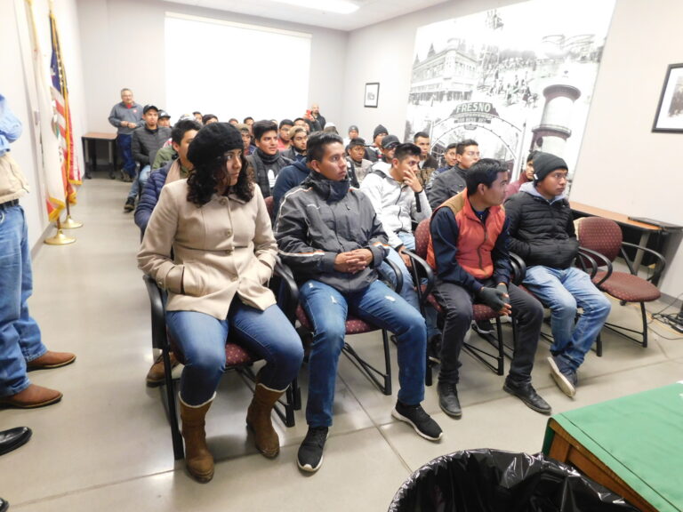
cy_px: 256
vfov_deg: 58.9
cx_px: 342
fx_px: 454
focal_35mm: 23
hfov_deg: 73.9
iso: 400
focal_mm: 4
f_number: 3
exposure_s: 1/20
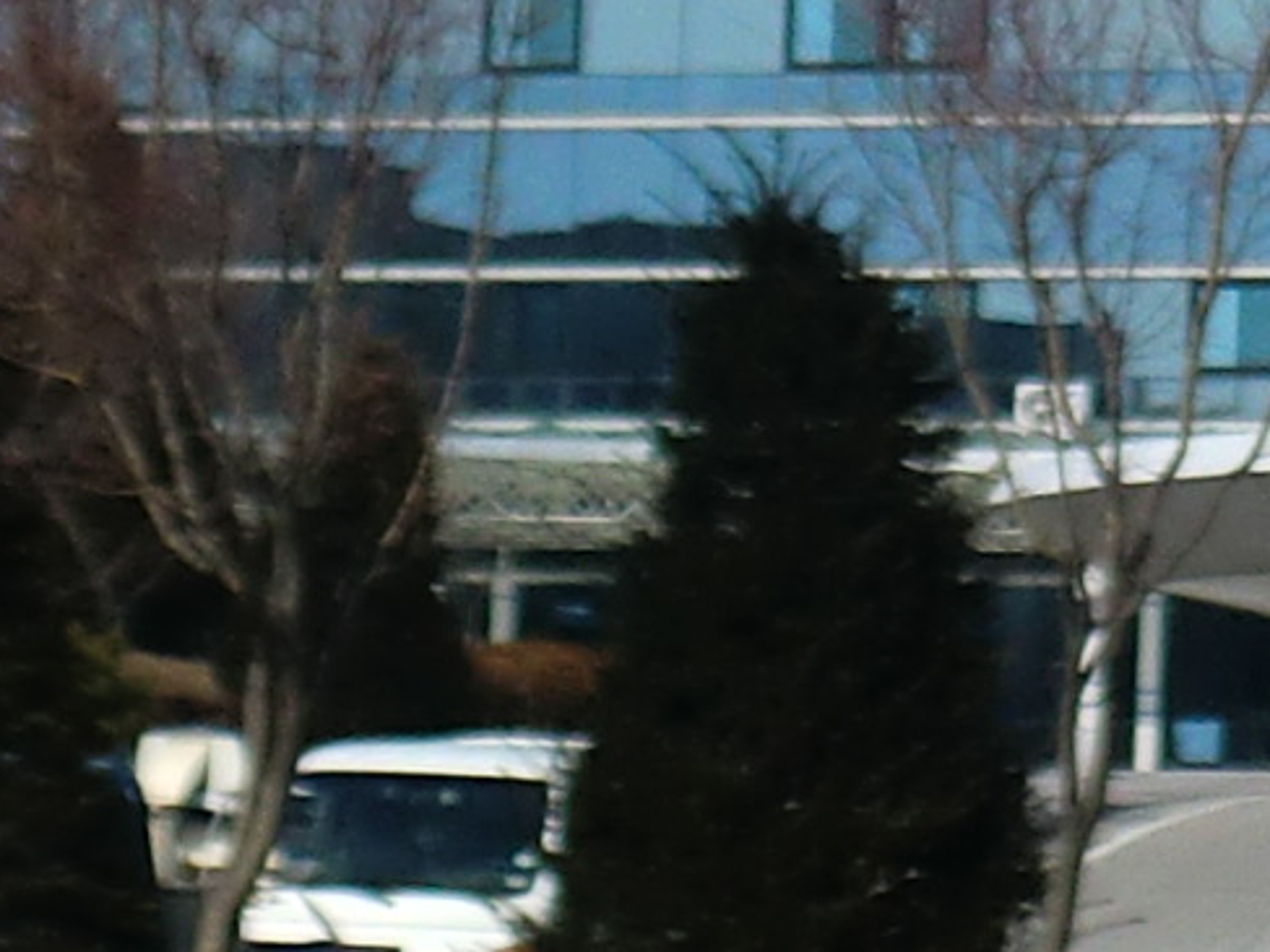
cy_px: -1124
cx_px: 2837
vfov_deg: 5.2
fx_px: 10309
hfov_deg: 6.7
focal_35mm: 281
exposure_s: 1/200
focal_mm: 7.7
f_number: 8.5
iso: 64
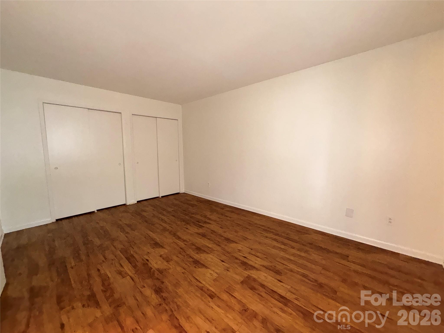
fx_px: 180
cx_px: 222
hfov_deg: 102.1
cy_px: 166
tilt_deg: -6.7
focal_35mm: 14
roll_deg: +0.5
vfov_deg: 85.7
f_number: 2.2
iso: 1600
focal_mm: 2.22
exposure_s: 1/30
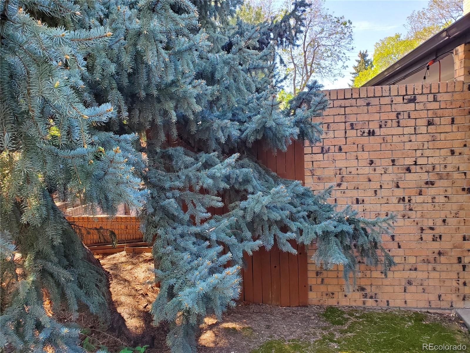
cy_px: 176
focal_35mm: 26
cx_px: 235
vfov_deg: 53.1
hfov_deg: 67.3
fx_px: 353
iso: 80
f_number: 2.4
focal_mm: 4.3
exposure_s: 1/79
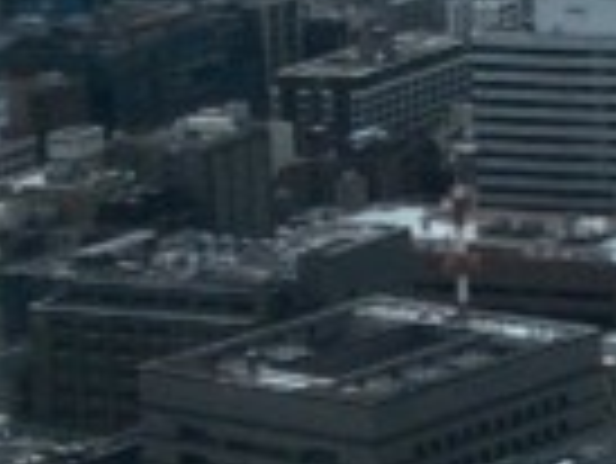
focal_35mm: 217
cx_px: 2077
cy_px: -365
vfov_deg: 6.7
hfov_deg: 7.5
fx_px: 3865
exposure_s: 1/2024
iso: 25
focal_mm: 4.15
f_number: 2.2
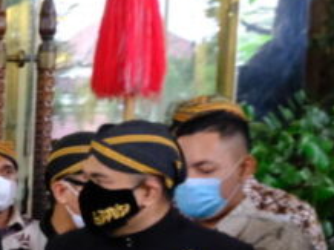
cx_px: -346
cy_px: 376
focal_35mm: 131
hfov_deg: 13.0
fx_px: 1263
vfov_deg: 10.9
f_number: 5
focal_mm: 21.9
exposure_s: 1/80
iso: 6400
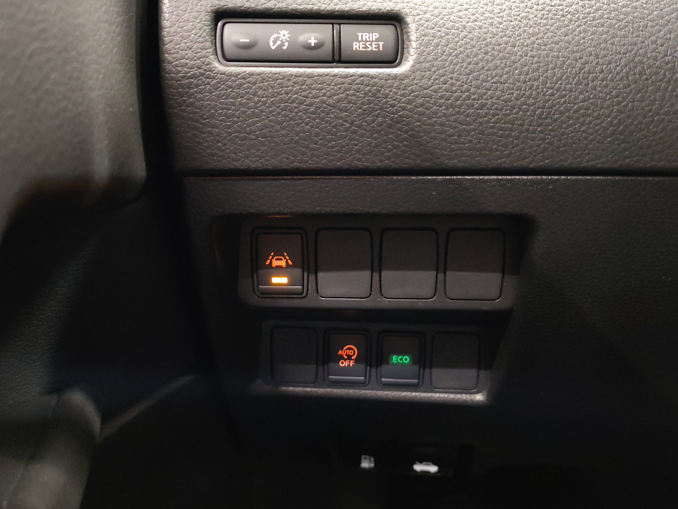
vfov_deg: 41.8
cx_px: 339
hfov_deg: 54.0
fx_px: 666
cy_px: 254
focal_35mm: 34
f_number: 1.9
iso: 4000
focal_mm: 6.12
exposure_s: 1/20
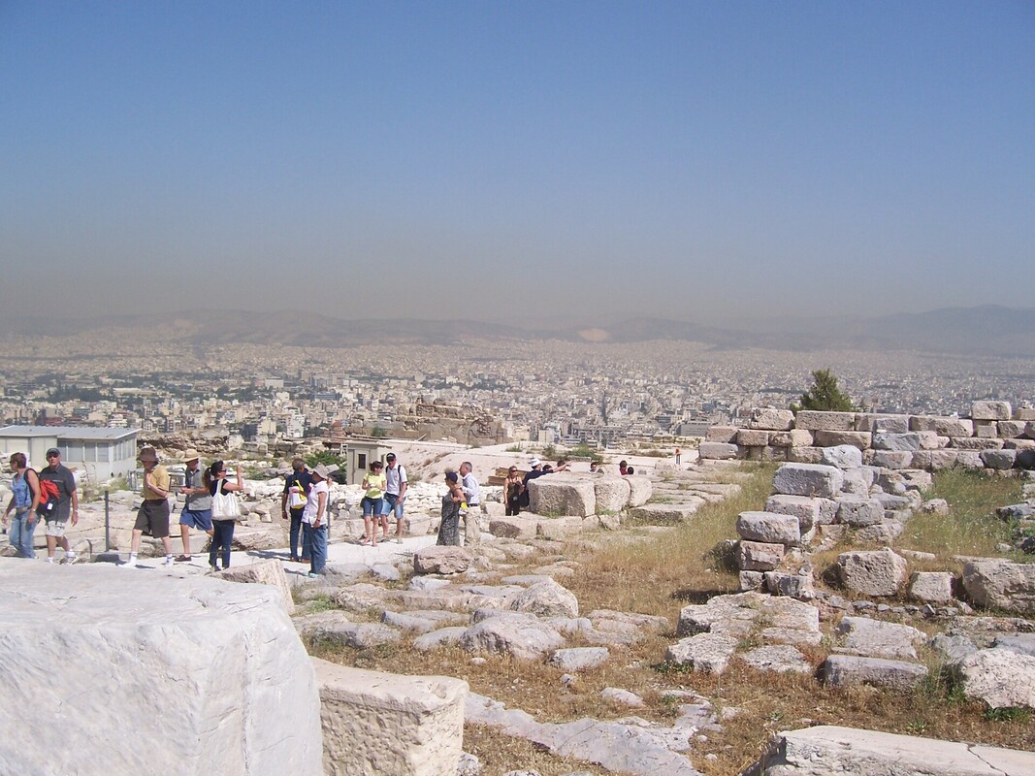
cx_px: 518
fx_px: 1076
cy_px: 388
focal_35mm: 36
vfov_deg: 39.6
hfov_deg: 51.4
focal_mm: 6.2
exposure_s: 1/800
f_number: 4.5
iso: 80
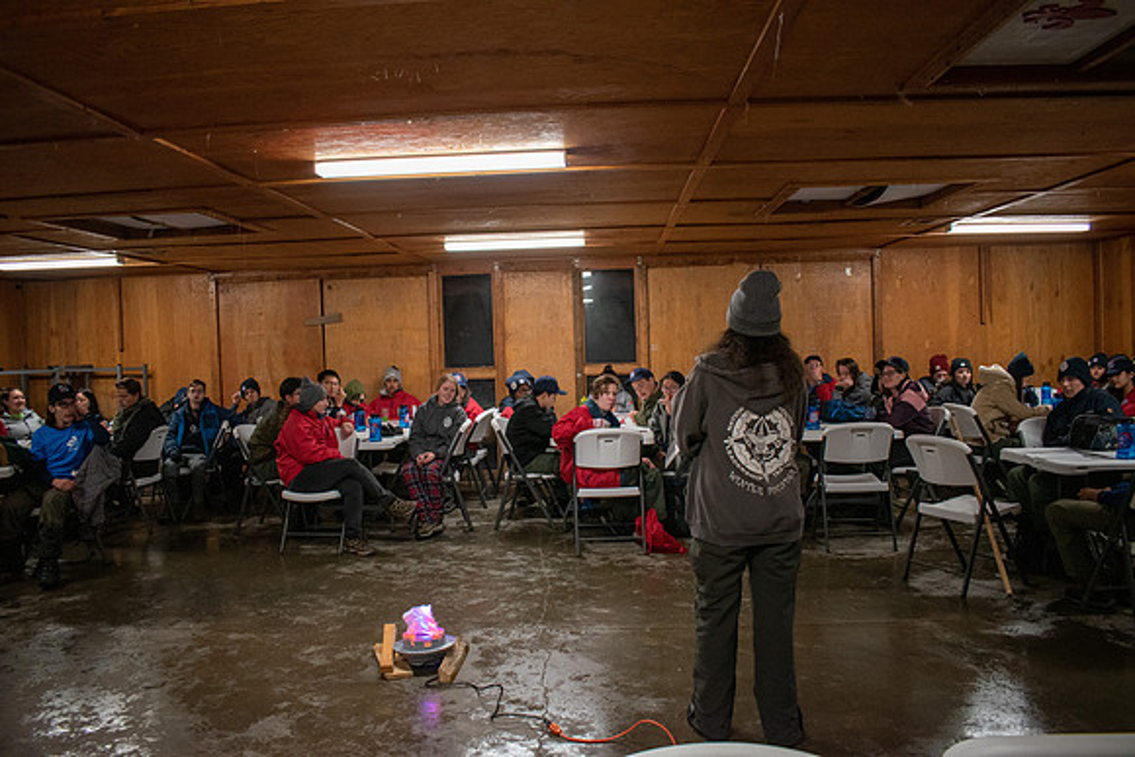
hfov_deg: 67.4
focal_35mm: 27
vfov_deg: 48.0
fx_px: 851
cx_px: 568
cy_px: 378
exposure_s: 1/125
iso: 1400
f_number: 3.5
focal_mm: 18
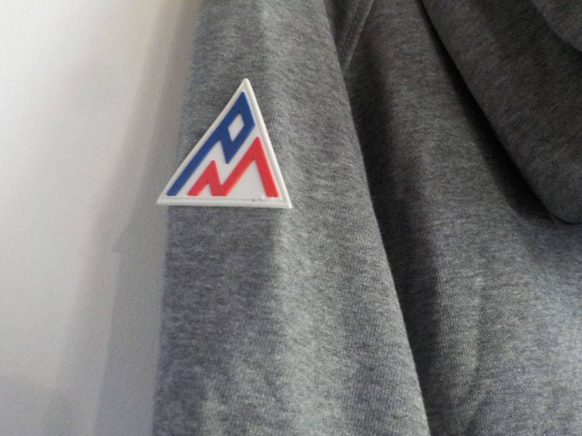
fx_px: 504
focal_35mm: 30
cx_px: 291
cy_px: 218
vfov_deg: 46.8
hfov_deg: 60.0
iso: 400
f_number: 3.3
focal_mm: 4.1
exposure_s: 1/20
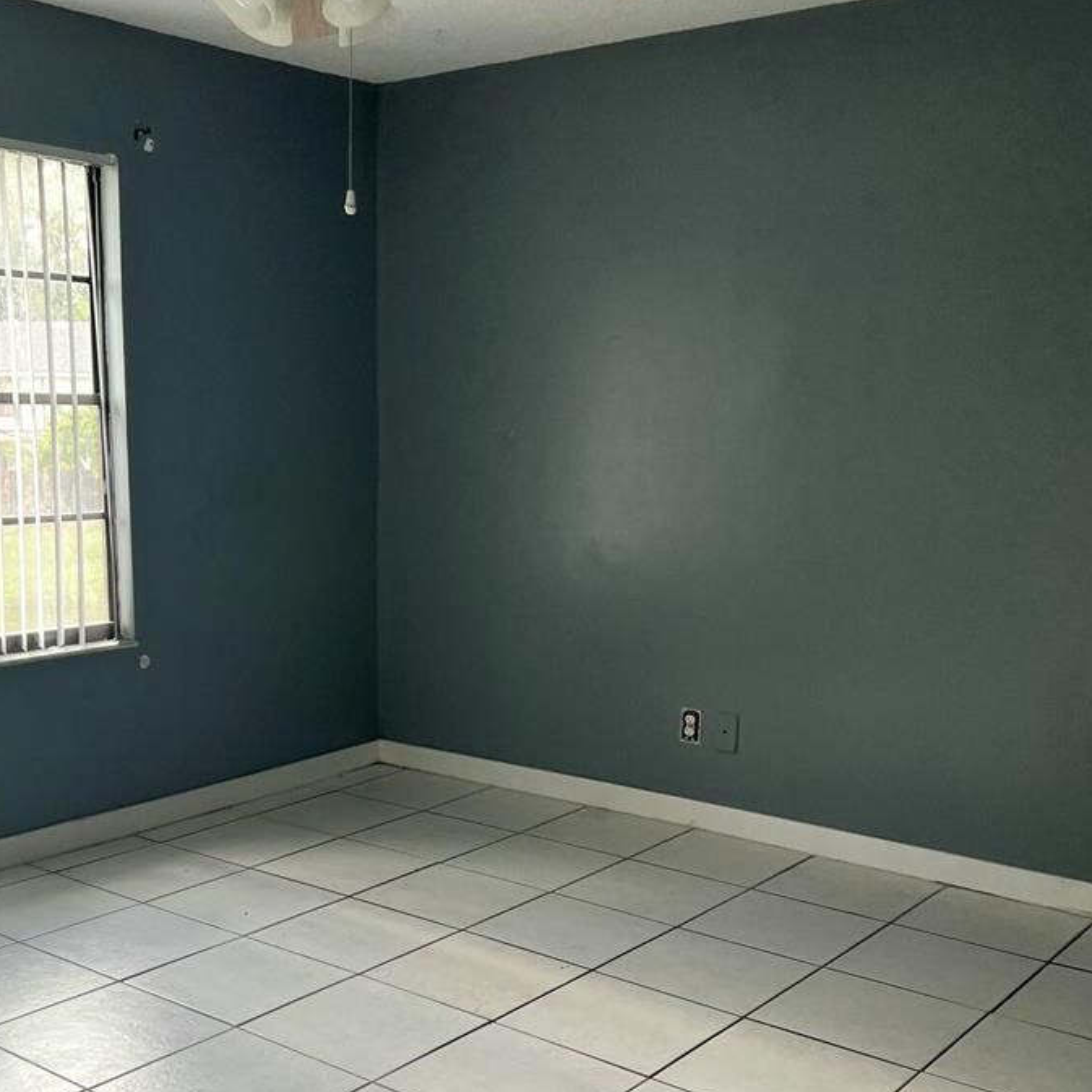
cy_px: 722
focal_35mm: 41
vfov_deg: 40.5
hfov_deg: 40.5
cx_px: 385
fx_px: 1463
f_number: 1.5
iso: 64
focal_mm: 5.7
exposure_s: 1/121
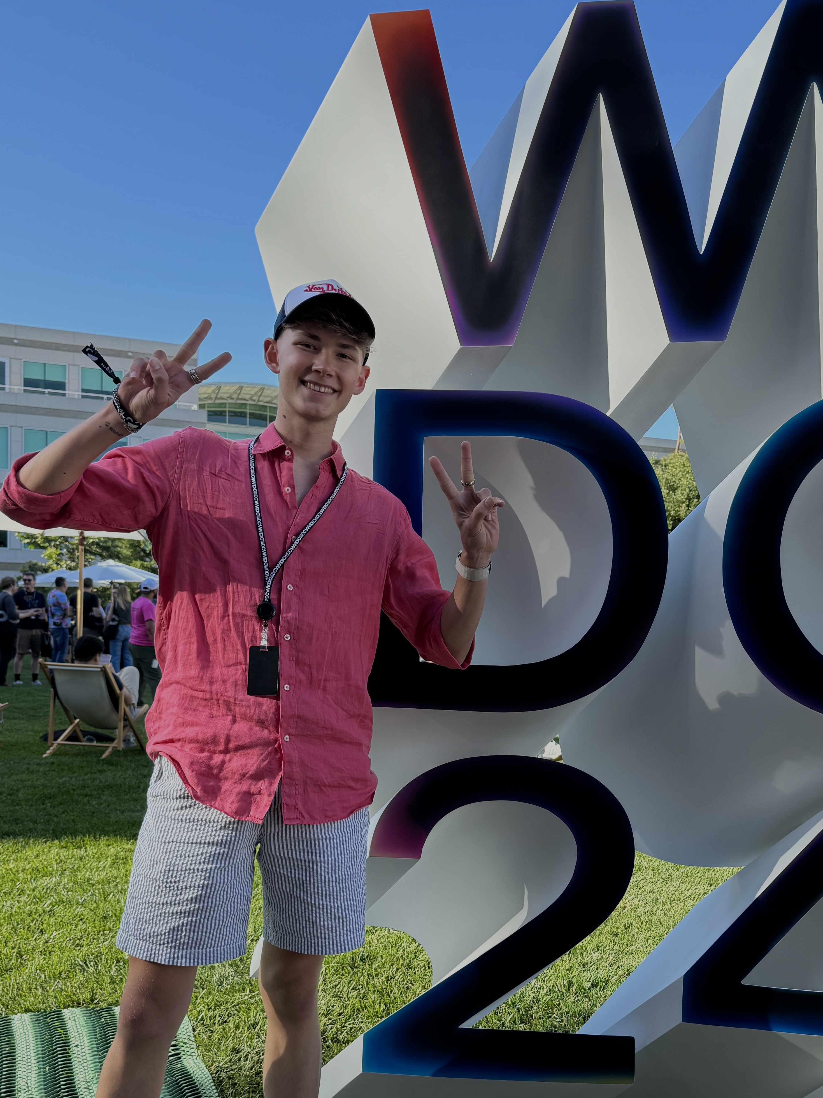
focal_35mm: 35
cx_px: 526
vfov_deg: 52.3
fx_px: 1109
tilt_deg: -0.8
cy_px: 660
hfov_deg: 40.4
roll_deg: -1.4
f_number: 1.78
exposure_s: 1/1112
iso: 80
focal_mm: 6.76
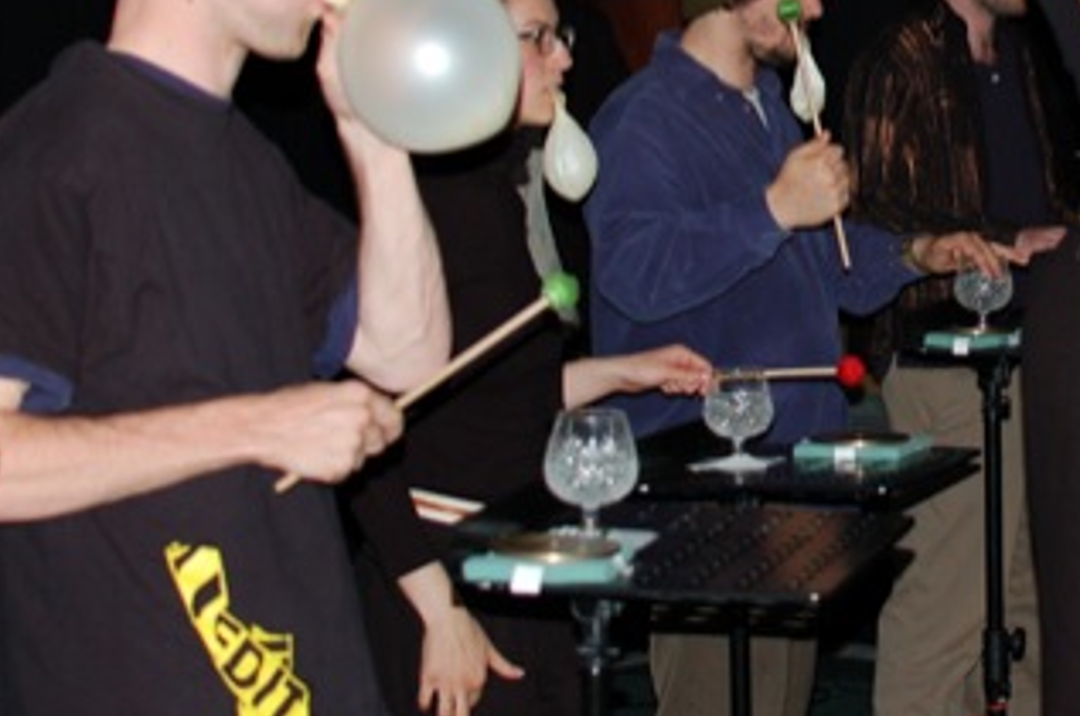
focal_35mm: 106
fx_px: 3174
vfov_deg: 12.7
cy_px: 36
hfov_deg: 19.0
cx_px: 957
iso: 400
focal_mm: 35
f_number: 3.5
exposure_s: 1/60
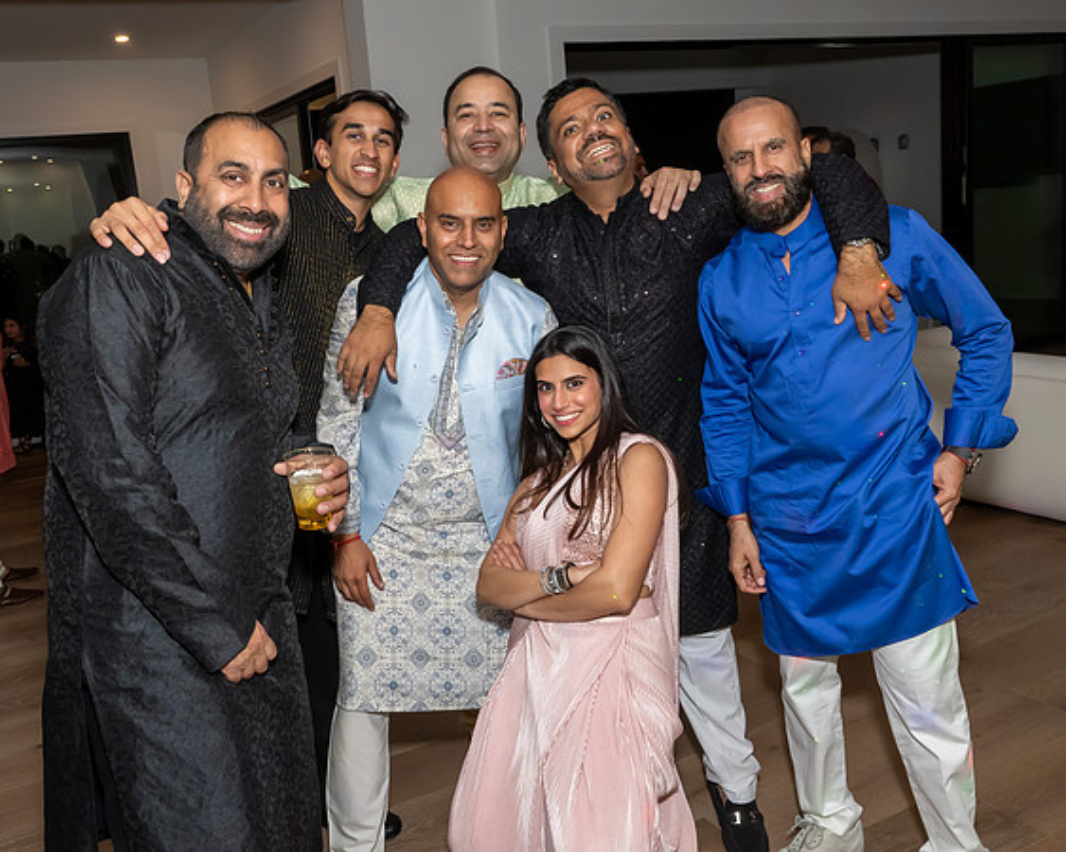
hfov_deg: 57.2
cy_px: 405
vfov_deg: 47.2
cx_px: 471
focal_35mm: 31
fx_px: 975
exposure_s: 1/250
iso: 1250
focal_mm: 17
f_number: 8
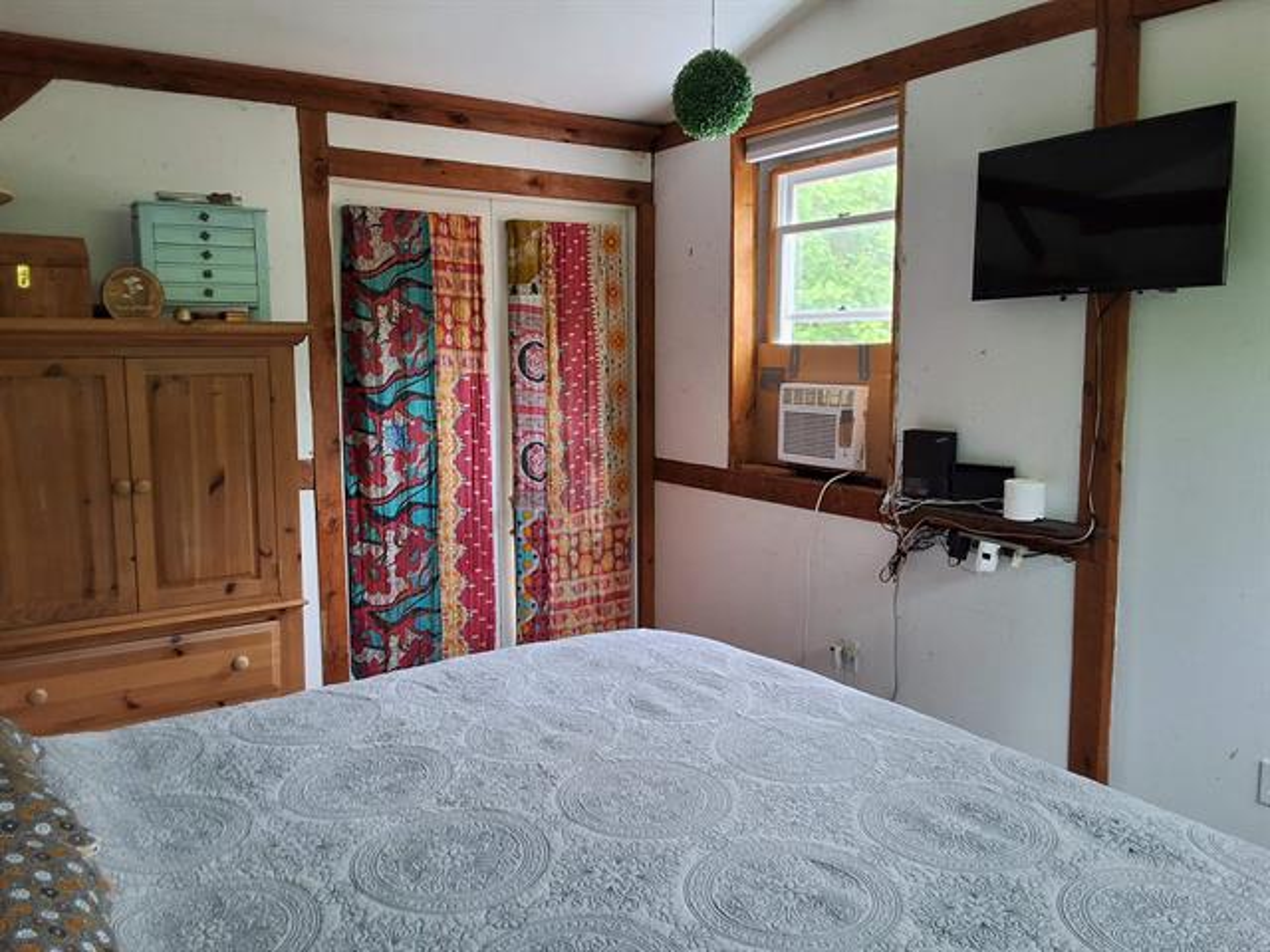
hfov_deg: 63.4
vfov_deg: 49.7
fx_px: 1027
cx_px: 635
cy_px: 476
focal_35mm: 28
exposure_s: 1/40
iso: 125
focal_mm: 2.91
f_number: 1.9
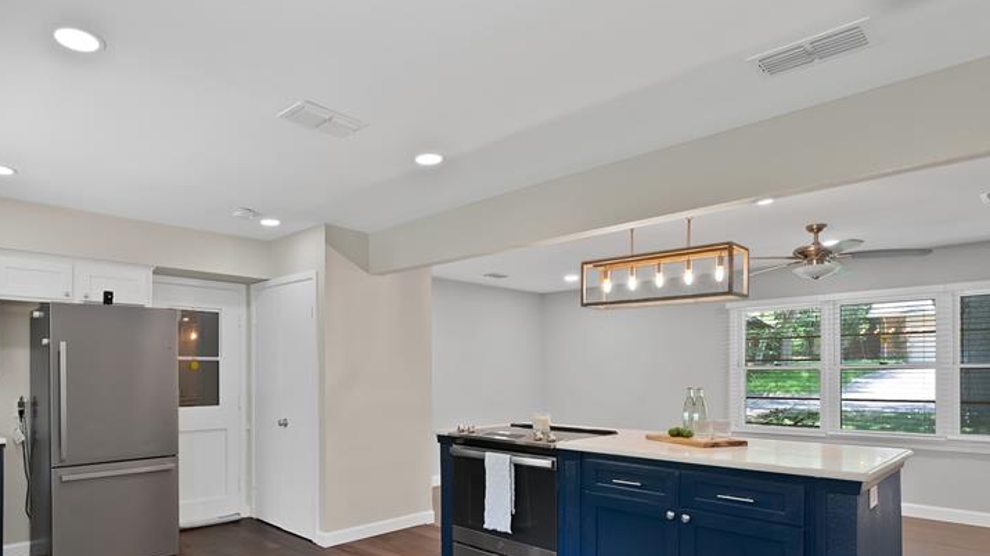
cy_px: 359
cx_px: 393
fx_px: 551
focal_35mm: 21
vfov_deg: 52.8
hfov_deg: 82.8
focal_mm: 14
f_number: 9
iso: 640
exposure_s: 1/2.5
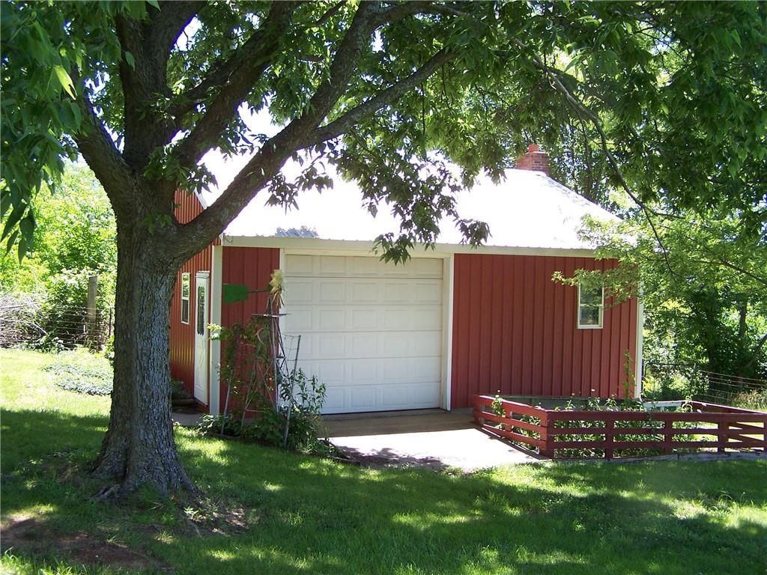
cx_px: 384
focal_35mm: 38
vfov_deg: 37.7
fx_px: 842
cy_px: 288
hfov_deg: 49.0
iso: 80
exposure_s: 1/180
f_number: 2.8
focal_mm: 6.3
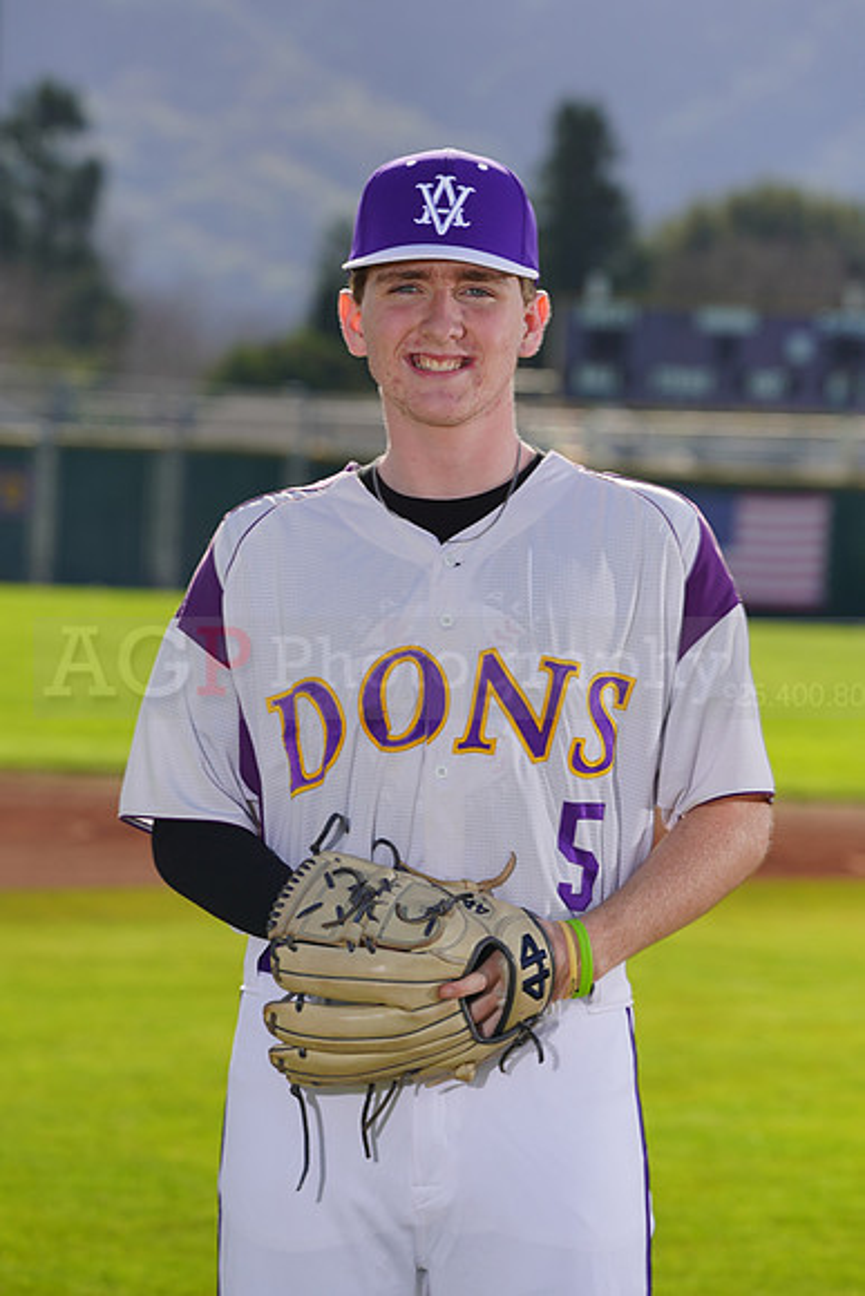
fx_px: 8140
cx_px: 432
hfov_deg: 6.1
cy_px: 648
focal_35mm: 226
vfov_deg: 9.1
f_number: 9
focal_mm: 226
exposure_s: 1/250
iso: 100
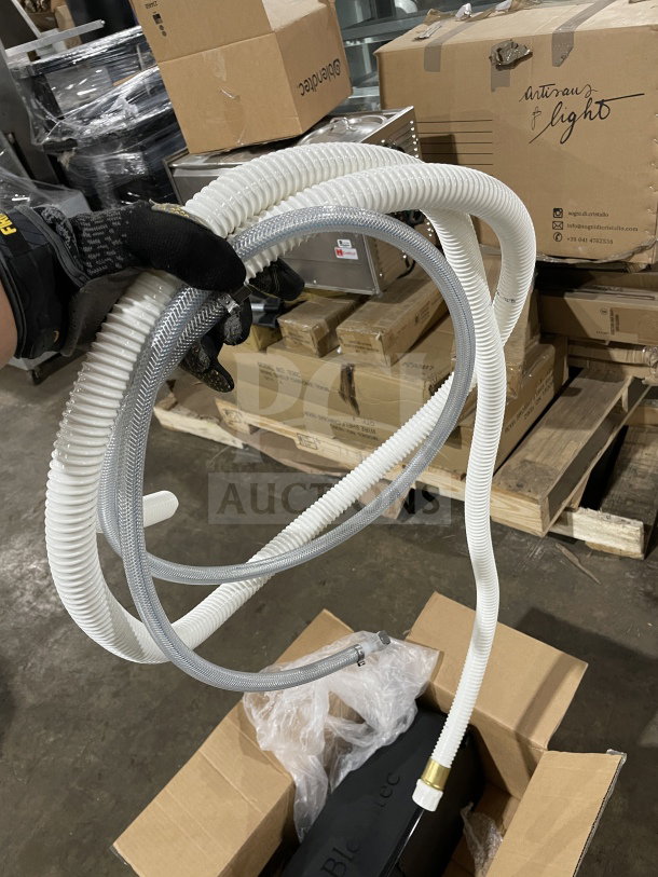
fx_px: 659
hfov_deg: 53.1
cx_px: 329
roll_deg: +16.9
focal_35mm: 26
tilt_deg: -32.8
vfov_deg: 67.3
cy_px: 438
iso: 200
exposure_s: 1/60
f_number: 1.6
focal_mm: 4.2
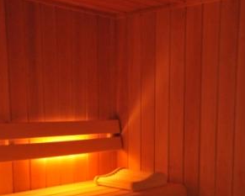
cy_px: 173
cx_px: 124
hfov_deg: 30.1
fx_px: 455
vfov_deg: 23.7
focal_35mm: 63
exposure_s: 1/8
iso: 3200
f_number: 4
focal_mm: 29
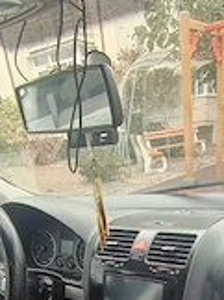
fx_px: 363
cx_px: 159
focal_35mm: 42
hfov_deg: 33.8
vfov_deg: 35.3
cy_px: 361
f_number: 2.2
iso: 383
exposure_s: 1/50
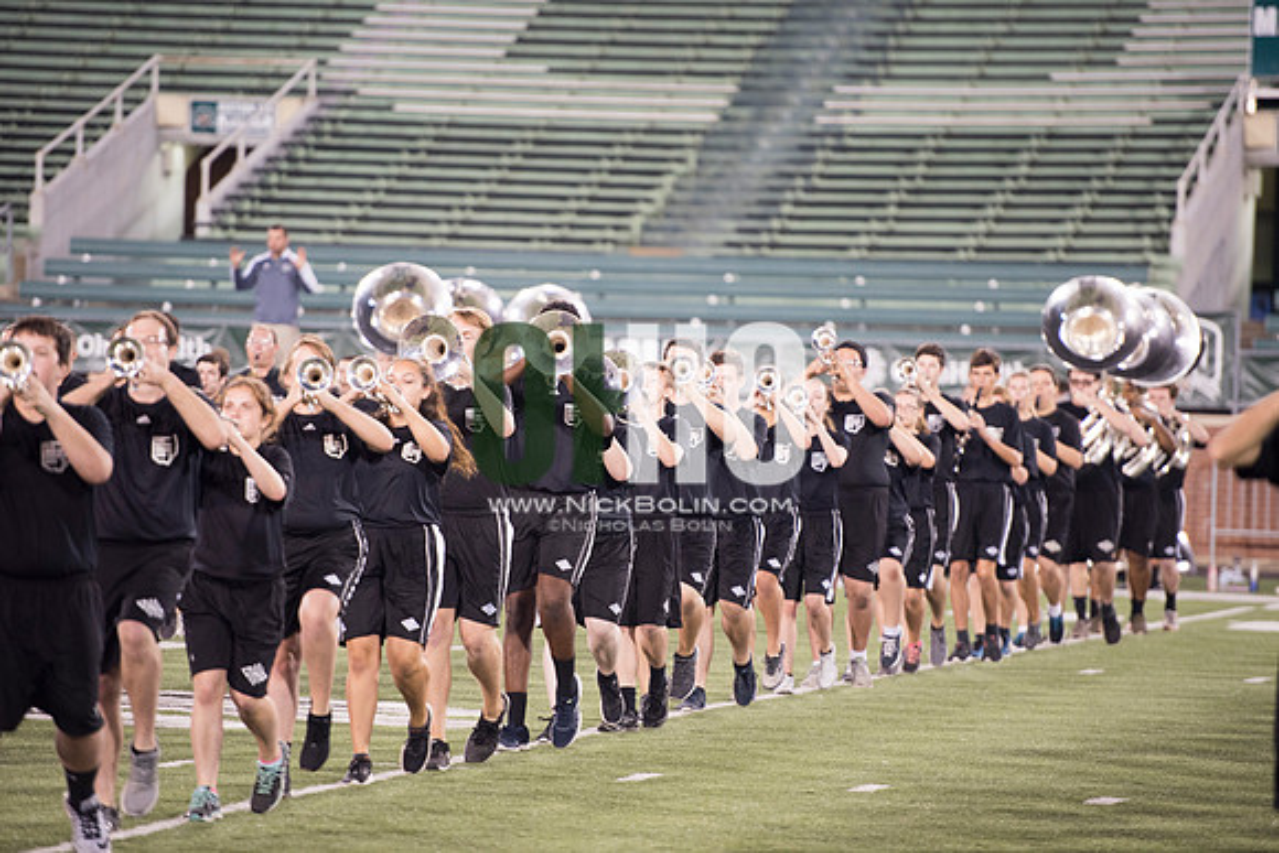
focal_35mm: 200
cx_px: 640
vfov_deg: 6.9
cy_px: 426
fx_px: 7107
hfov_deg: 10.3
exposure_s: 1/320
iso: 1000
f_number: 2.8
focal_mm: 200
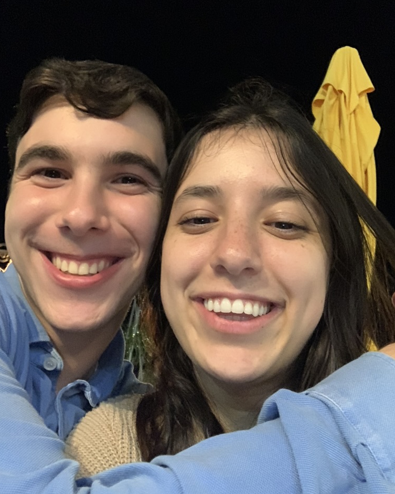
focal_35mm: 34
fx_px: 497
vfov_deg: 52.8
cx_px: 195
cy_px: 231
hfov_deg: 43.4
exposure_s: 1/25
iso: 500
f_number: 2.2
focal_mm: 2.87
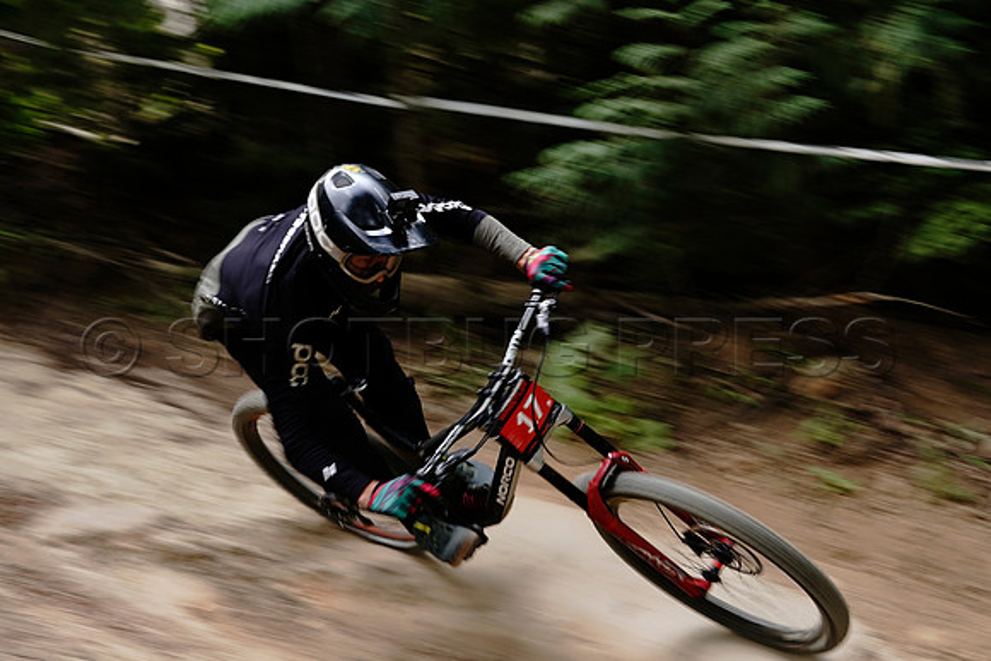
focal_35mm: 70
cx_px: 496
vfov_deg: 19.5
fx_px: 1927
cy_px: 330
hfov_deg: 28.8
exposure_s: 1/100
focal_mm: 70
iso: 250
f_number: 6.3
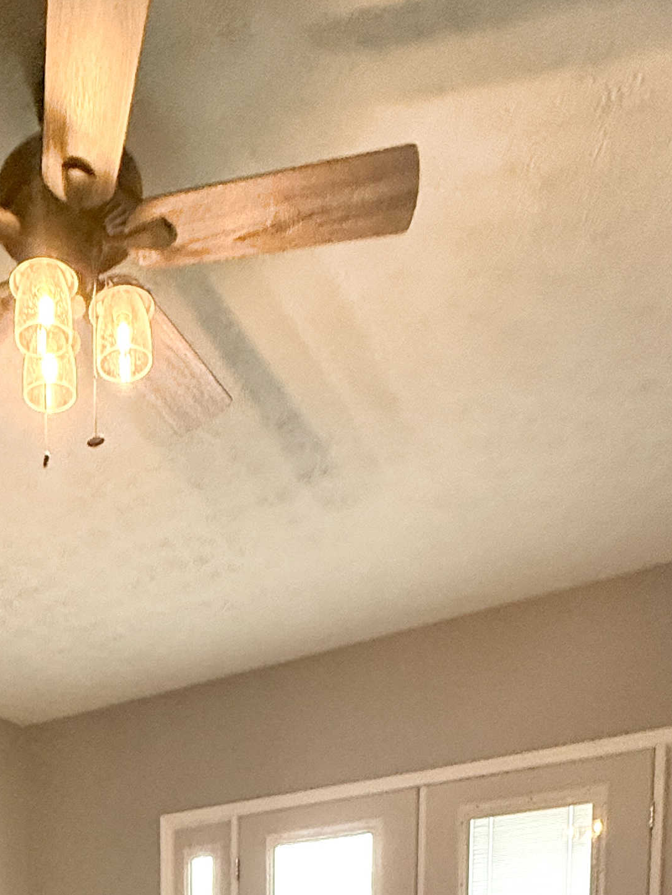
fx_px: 1009
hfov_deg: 34.8
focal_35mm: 39
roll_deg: -0.2
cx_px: 72
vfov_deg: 34.4
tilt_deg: -4.0
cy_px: 1155
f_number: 2.2
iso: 500
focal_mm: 2.22
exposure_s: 1/120
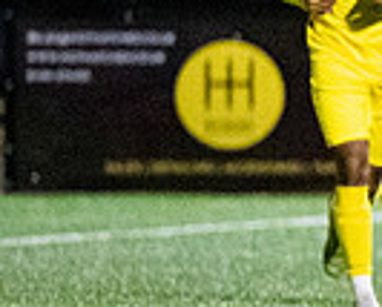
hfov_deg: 1.4
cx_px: 1071
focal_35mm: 1372
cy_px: 243
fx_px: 15546
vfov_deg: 1.1
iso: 8000
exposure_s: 1/1000
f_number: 2.8
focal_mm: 195
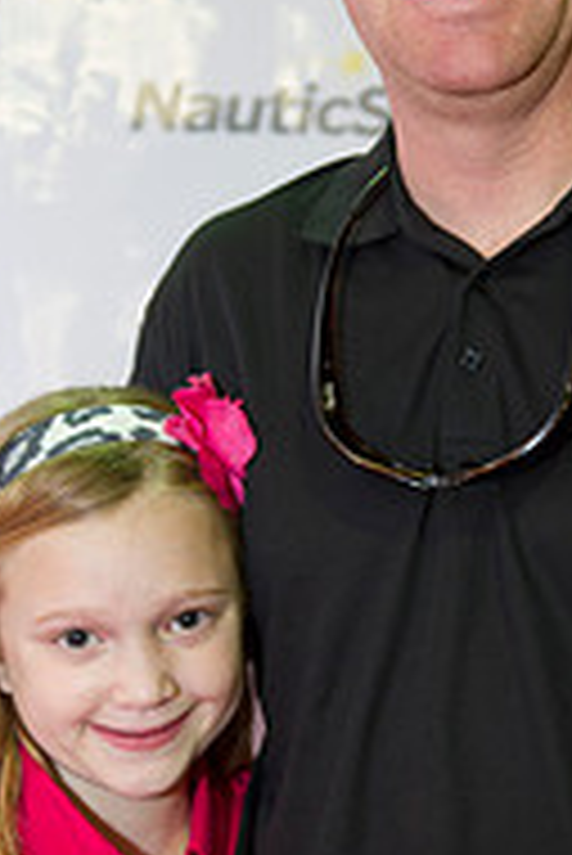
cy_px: 477
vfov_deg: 19.6
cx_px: 421
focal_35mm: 104
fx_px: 2474
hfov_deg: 13.2
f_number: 2.8
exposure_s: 1/80
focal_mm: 44
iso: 1000
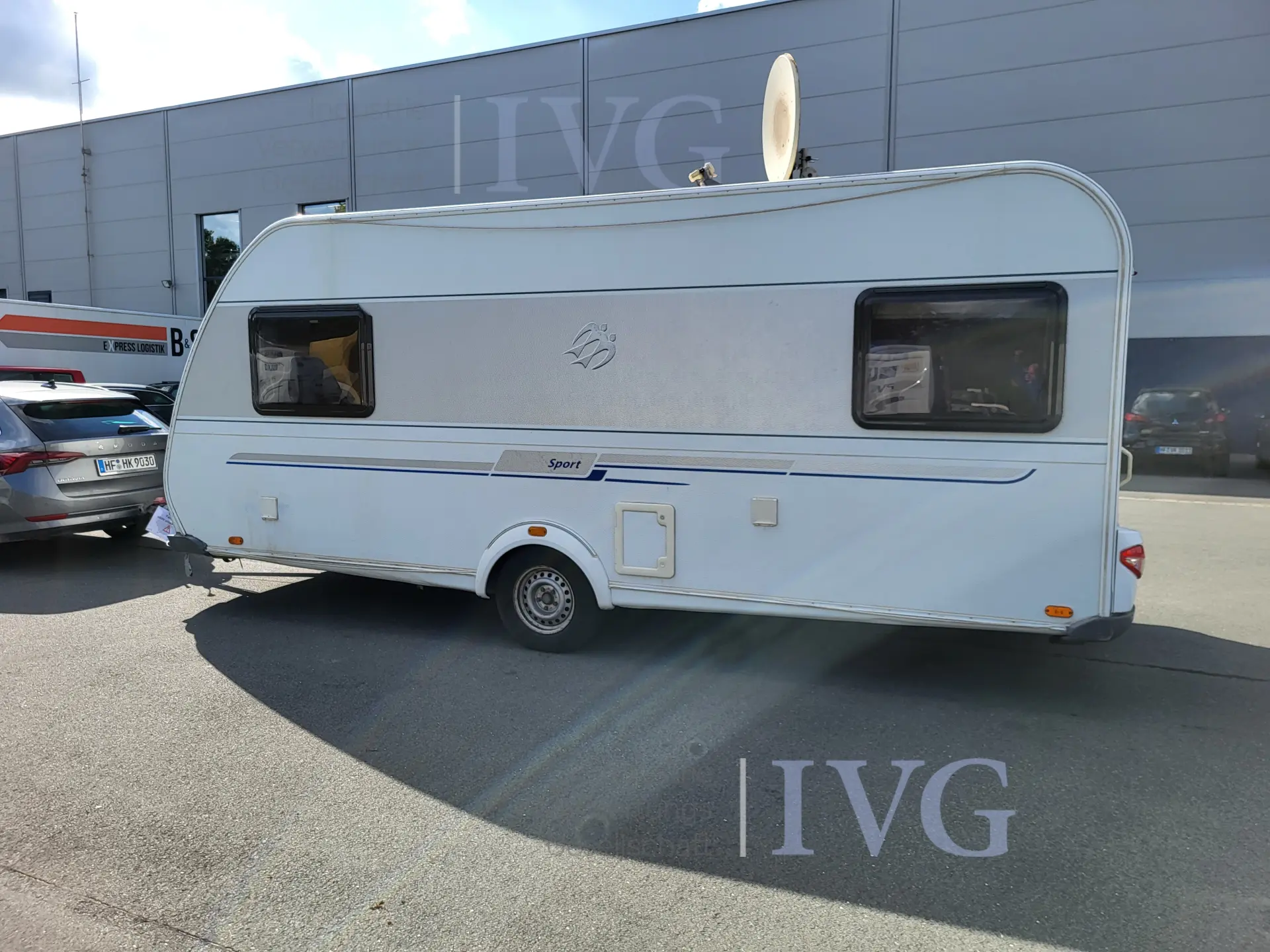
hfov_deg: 67.3
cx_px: 635
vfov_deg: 53.1
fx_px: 954
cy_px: 476
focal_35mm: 26
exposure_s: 1/1794
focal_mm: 5.4
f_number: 1.8
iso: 40
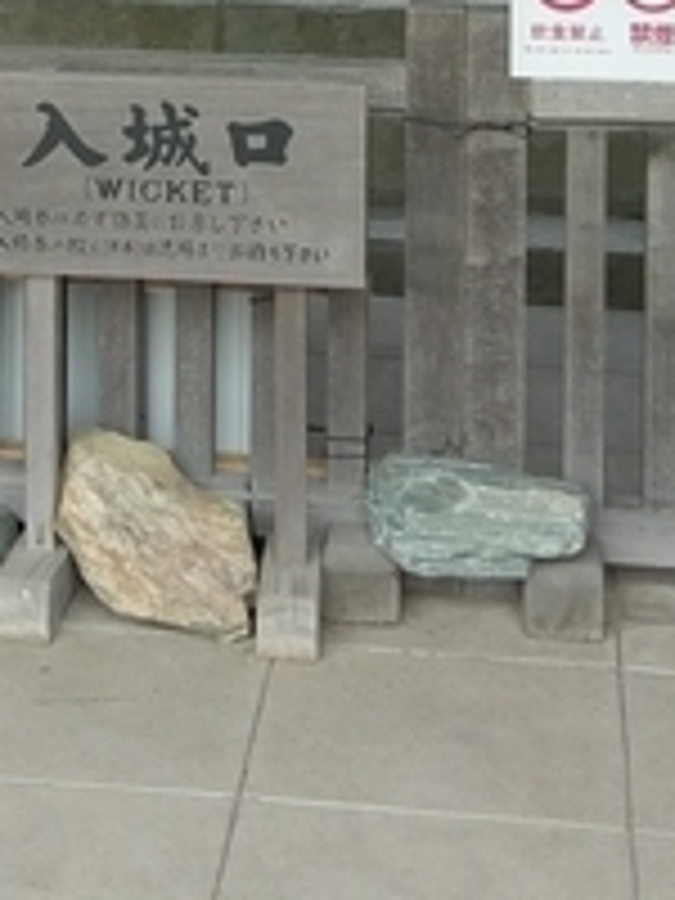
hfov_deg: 14.1
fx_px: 2704
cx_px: 90
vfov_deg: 17.6
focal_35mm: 104
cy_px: -288
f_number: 1.8
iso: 100
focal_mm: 4.58
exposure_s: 1/780
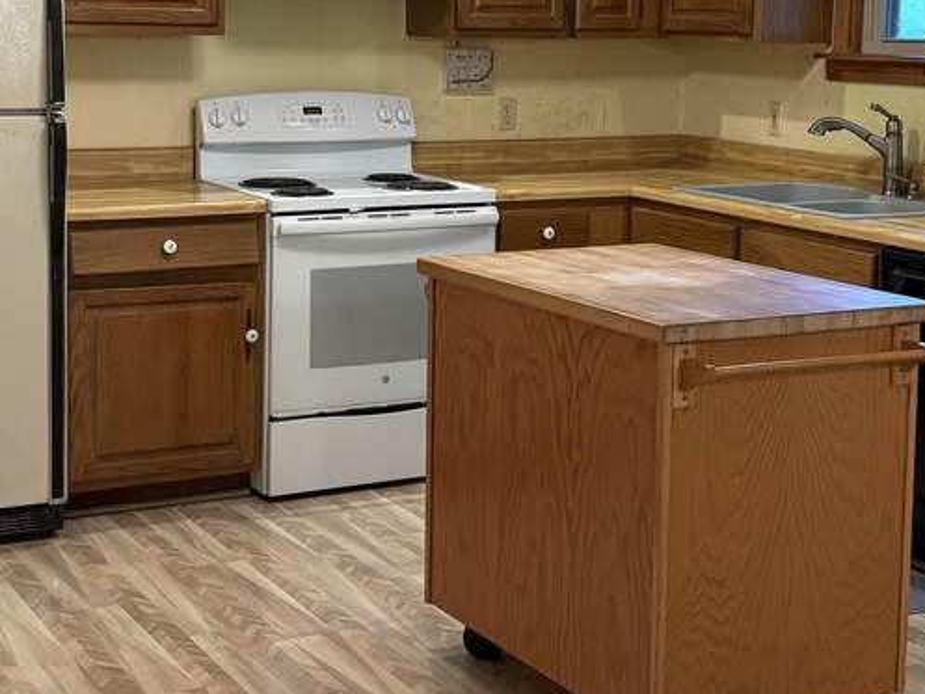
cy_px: 205
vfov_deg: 21.8
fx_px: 1791
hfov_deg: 29.0
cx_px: 447
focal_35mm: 67
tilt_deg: -6.6
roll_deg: -0.8
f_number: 1.6
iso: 250
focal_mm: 5.96
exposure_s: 1/60
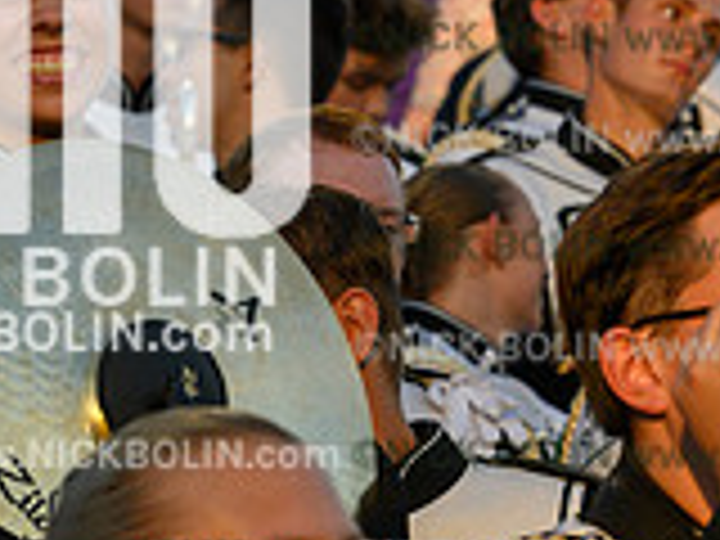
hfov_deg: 4.0
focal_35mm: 489
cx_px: -9
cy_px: 142
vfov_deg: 3.0
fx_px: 10171
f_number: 8
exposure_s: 1/125
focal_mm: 140
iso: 160
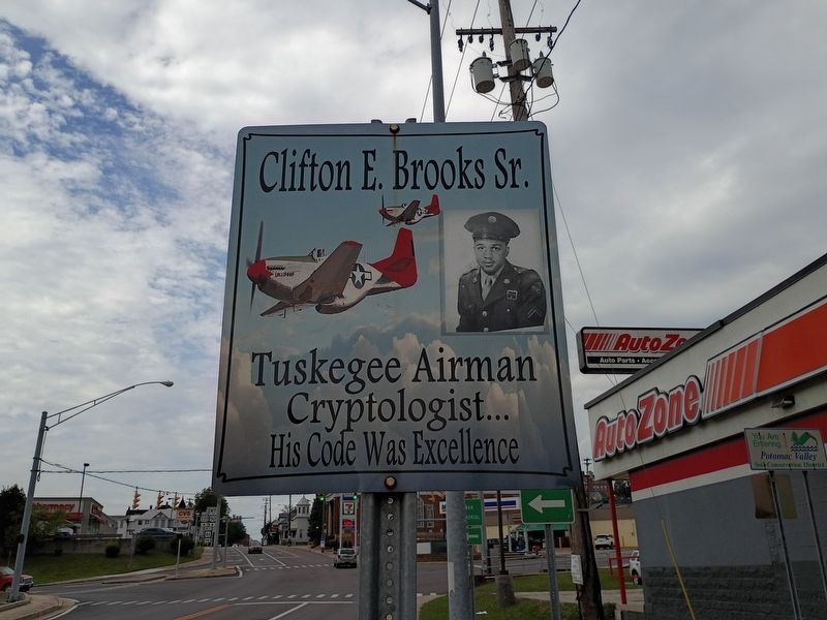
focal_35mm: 29
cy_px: 310
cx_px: 414
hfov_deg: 61.7
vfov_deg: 48.2
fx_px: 693
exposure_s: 1/1634
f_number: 1.8
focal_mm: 4.27
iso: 101
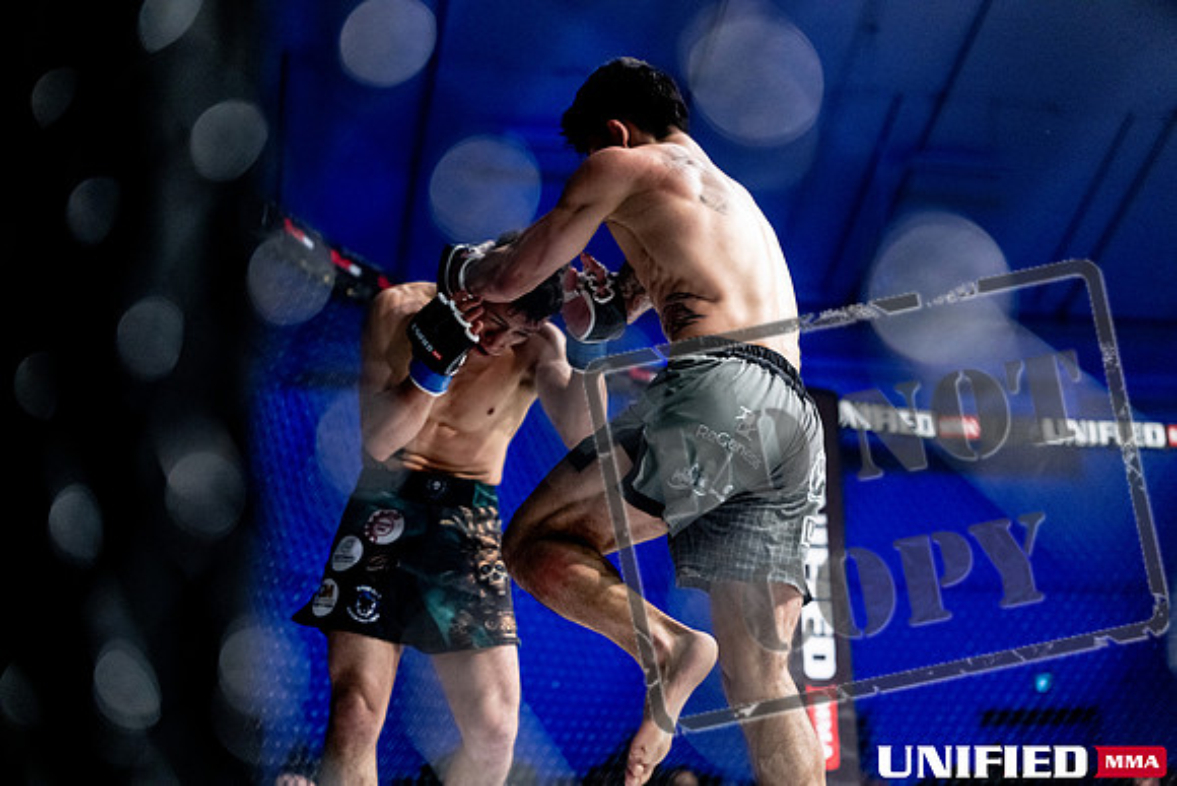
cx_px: 588
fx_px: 1635
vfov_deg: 27.0
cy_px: 393
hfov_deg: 39.6
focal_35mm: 50
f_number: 2
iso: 3200
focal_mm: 50
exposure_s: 1/1250
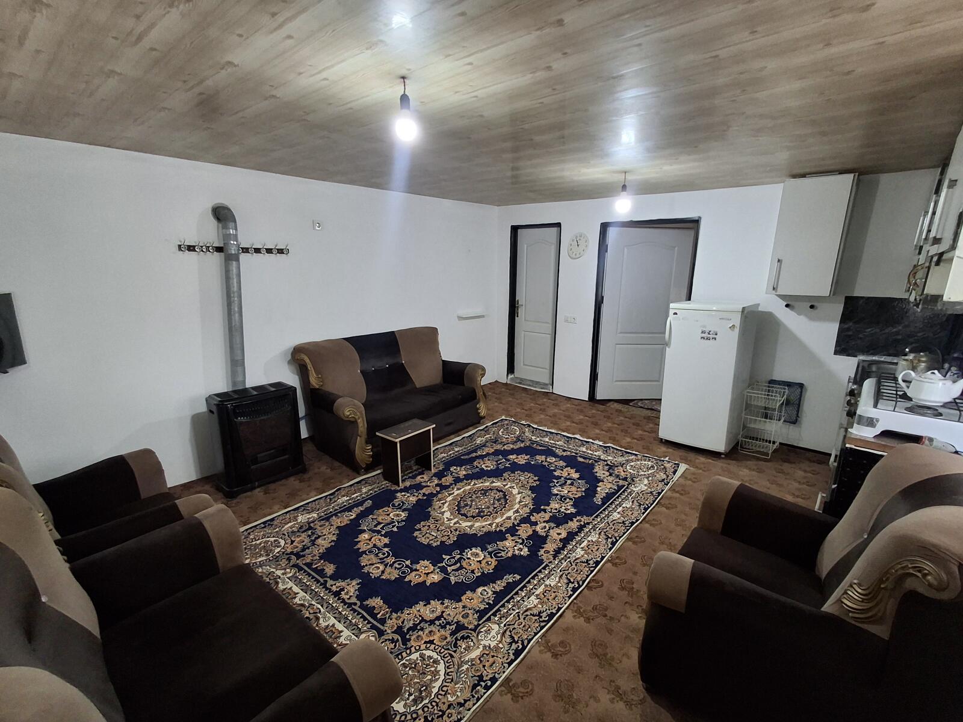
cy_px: 361
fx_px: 445
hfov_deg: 94.5
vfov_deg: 78.1
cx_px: 482
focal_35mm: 16
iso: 160
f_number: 2.2
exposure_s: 1/50
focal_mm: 1.64
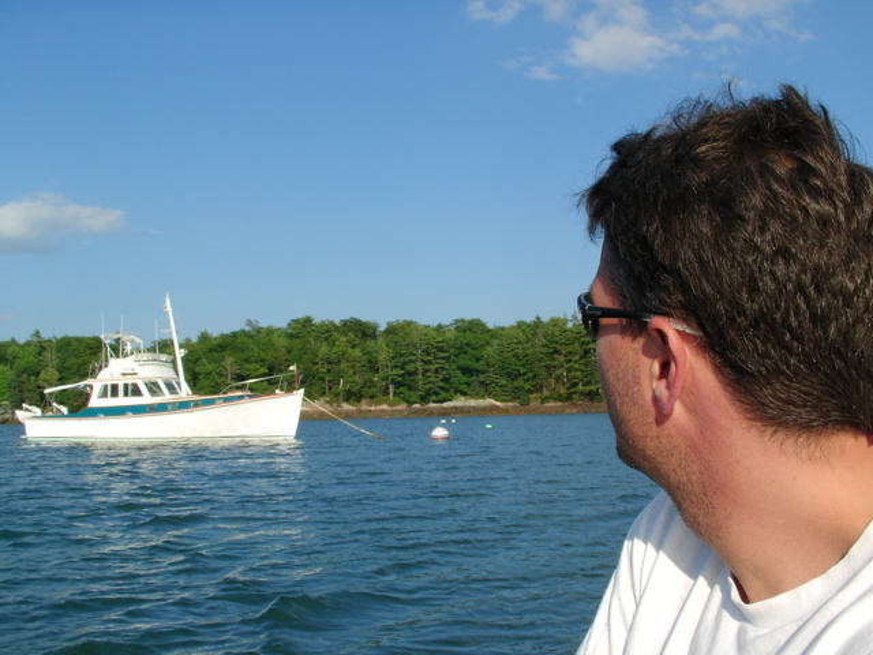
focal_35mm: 38
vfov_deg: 37.7
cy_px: 328
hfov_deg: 49.0
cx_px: 436
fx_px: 958
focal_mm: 5.8
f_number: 6.7
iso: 50
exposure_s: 1/337
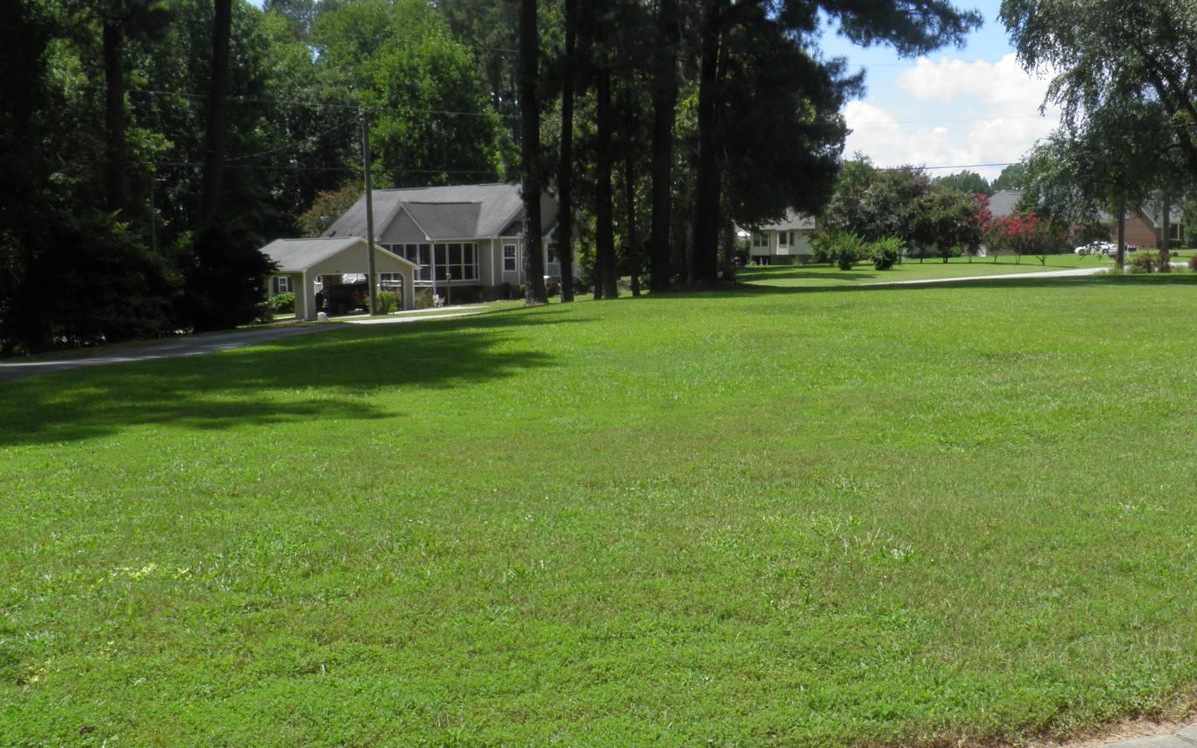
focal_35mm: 44
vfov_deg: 29.2
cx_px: 785
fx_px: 1435
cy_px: 435
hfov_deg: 44.7
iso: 50
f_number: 5.7
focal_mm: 4.9
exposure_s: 1/200
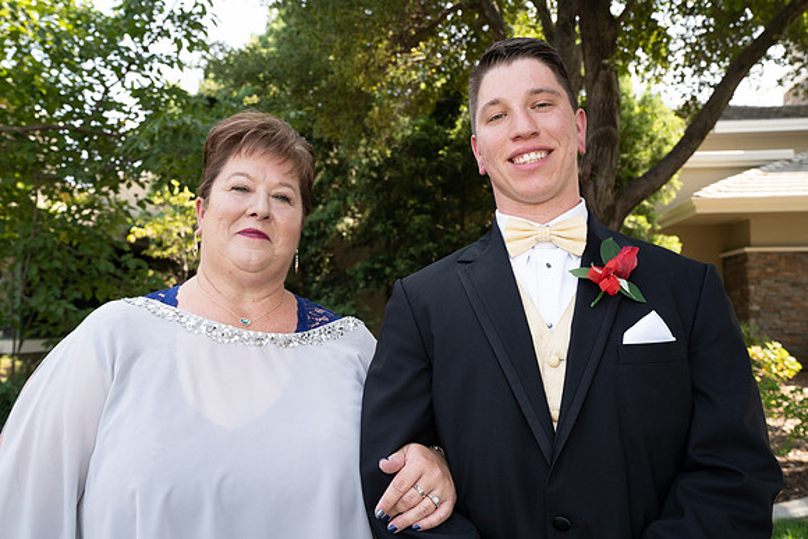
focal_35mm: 30
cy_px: 270
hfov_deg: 61.9
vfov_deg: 43.6
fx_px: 673
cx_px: 404
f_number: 6.3
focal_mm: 30
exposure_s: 1/160
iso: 400
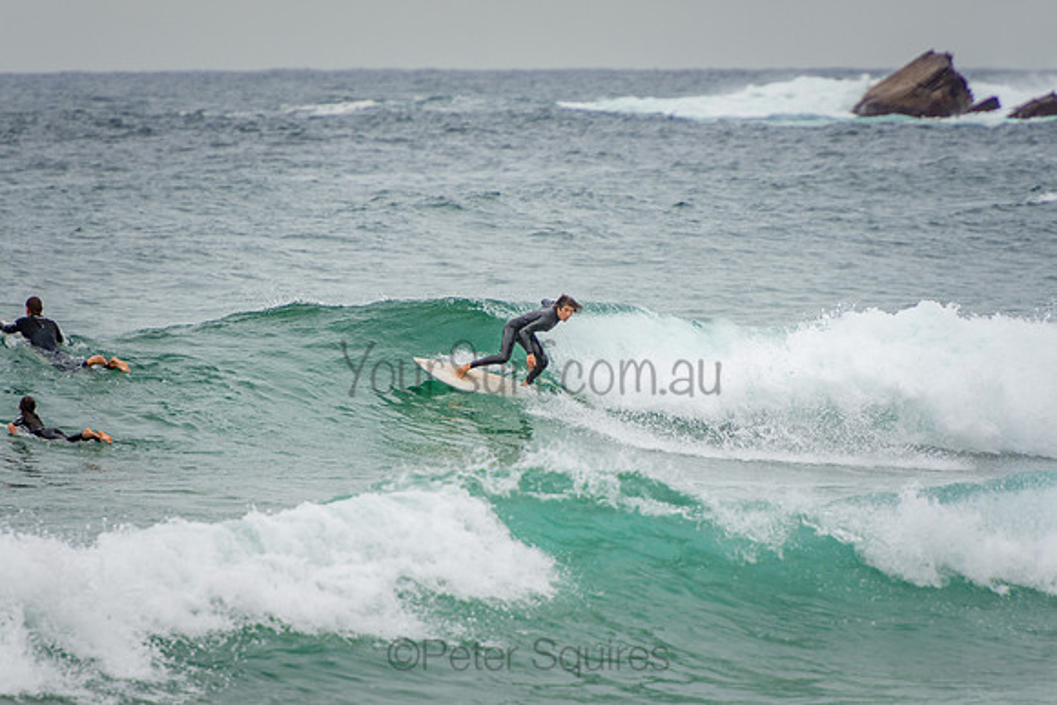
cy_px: 352
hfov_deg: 3.4
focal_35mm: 598
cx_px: 528
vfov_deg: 2.3
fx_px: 17549
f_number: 5.6
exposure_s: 1/1600
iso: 250
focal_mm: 390
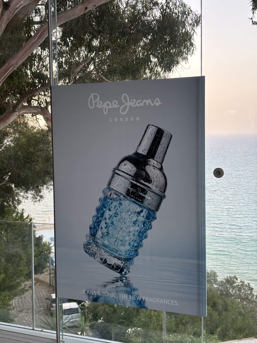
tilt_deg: -4.1
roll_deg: +0.3
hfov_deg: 28.0
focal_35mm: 52
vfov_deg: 36.8
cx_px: 128
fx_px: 515
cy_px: 172
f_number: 1.6
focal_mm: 5.96
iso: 25
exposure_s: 1/100
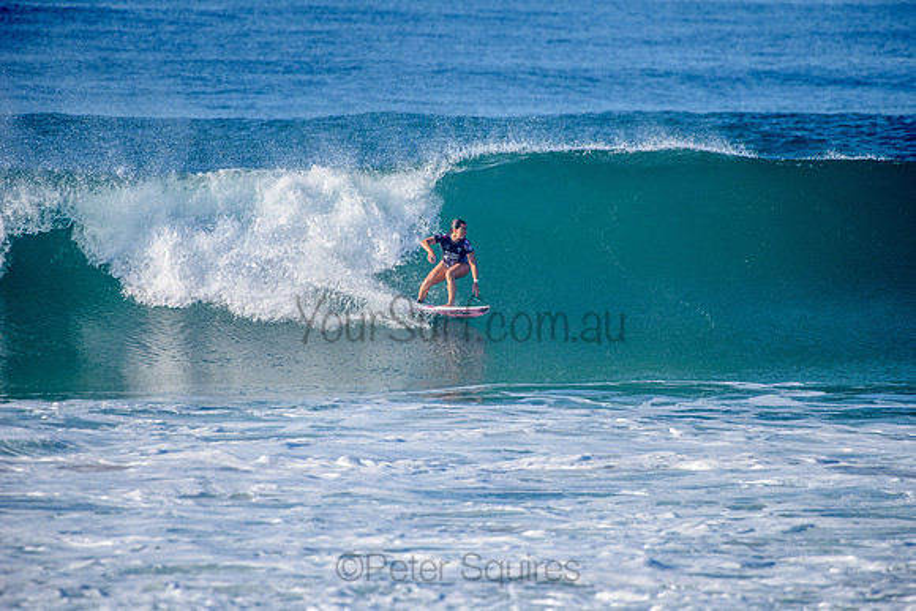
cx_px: 458
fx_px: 12725
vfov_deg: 2.8
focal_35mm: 500
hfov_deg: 4.1
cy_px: 306
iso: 180
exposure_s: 1/1600
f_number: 5.6
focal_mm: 500
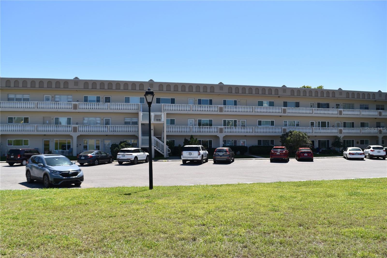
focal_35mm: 27
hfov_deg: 67.4
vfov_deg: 47.9
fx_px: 290
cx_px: 194
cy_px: 129
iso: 100
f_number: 8
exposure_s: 1/250
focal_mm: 18
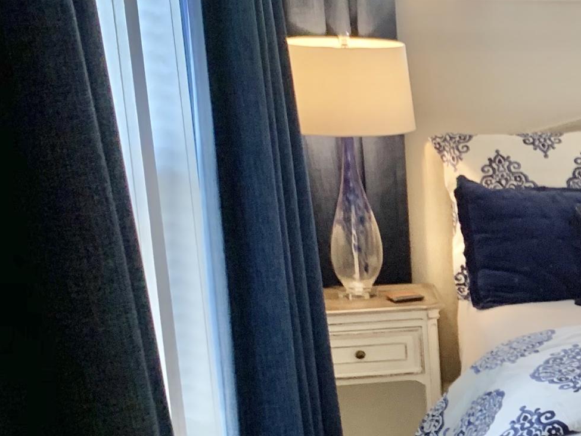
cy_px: 344
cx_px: 864
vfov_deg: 18.3
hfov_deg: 20.9
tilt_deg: -12.9
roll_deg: -0.4
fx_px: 1343
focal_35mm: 80
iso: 160
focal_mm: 4.25
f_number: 1.8
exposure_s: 1/60
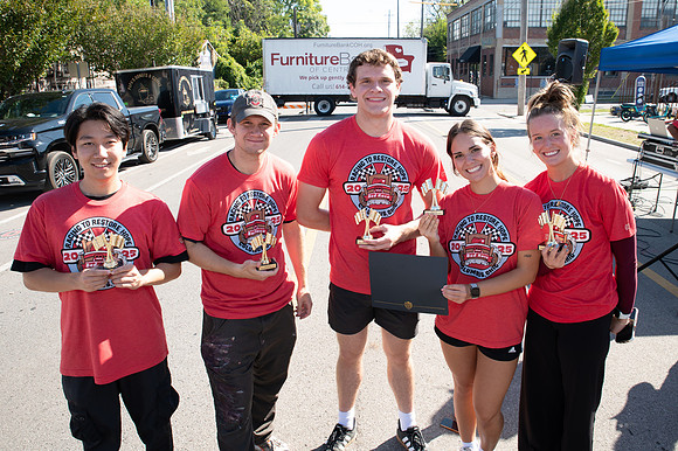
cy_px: 213
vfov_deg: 48.7
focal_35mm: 26
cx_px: 349
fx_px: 498
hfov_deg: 68.4
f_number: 8
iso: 320
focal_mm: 24
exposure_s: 1/200
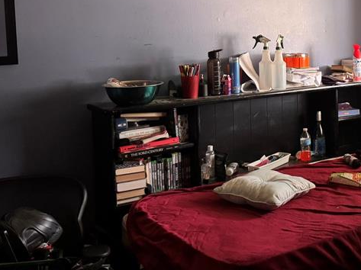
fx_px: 542
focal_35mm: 52
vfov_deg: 27.7
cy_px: 75
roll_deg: +0.1
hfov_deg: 34.3
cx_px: 340
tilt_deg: -5.8
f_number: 1.78
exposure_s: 1/40
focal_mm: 6.76
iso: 640
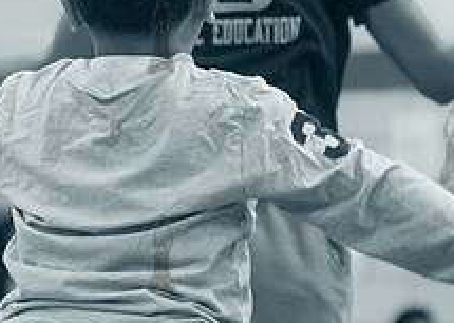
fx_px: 3580
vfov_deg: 5.2
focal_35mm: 278
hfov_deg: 7.2
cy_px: 99
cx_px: 90
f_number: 3.2
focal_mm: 80
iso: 5000
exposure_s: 1/400
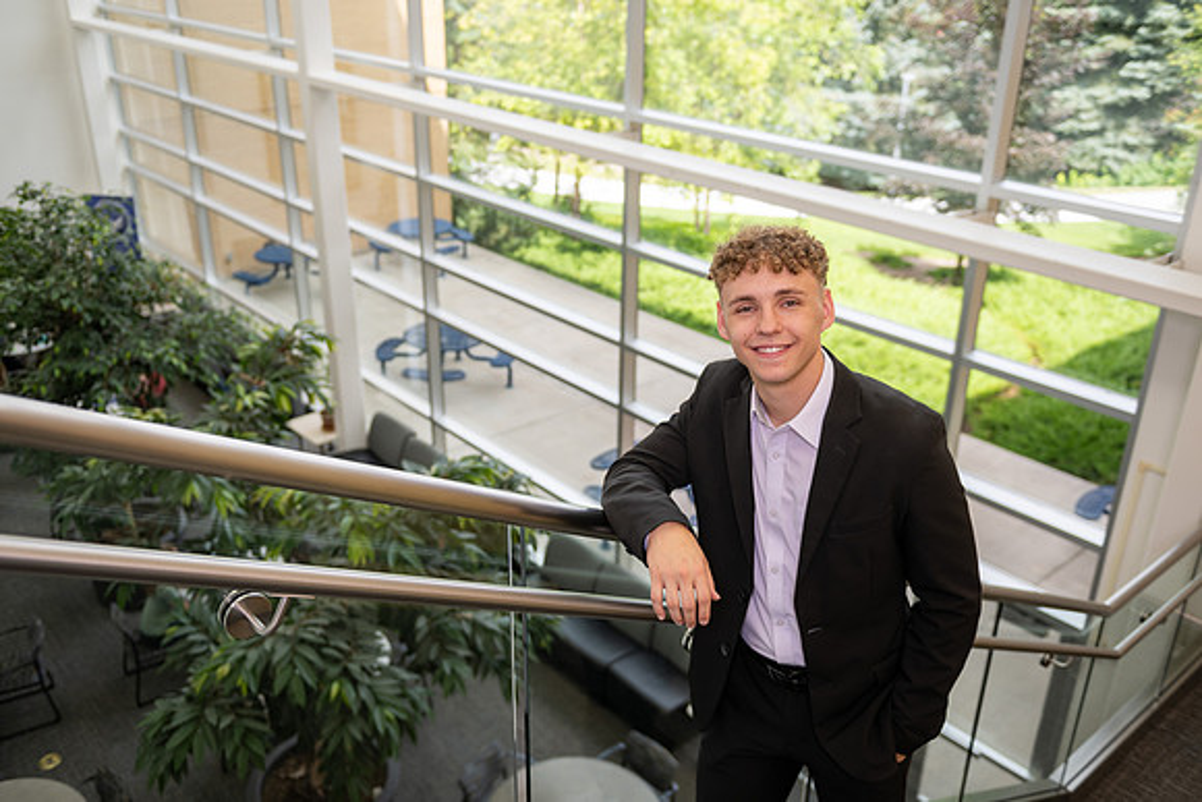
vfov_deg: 41.1
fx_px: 1069
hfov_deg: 58.7
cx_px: 601
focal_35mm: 32
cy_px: 401
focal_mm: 32
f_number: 2.8
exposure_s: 1/400
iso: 100
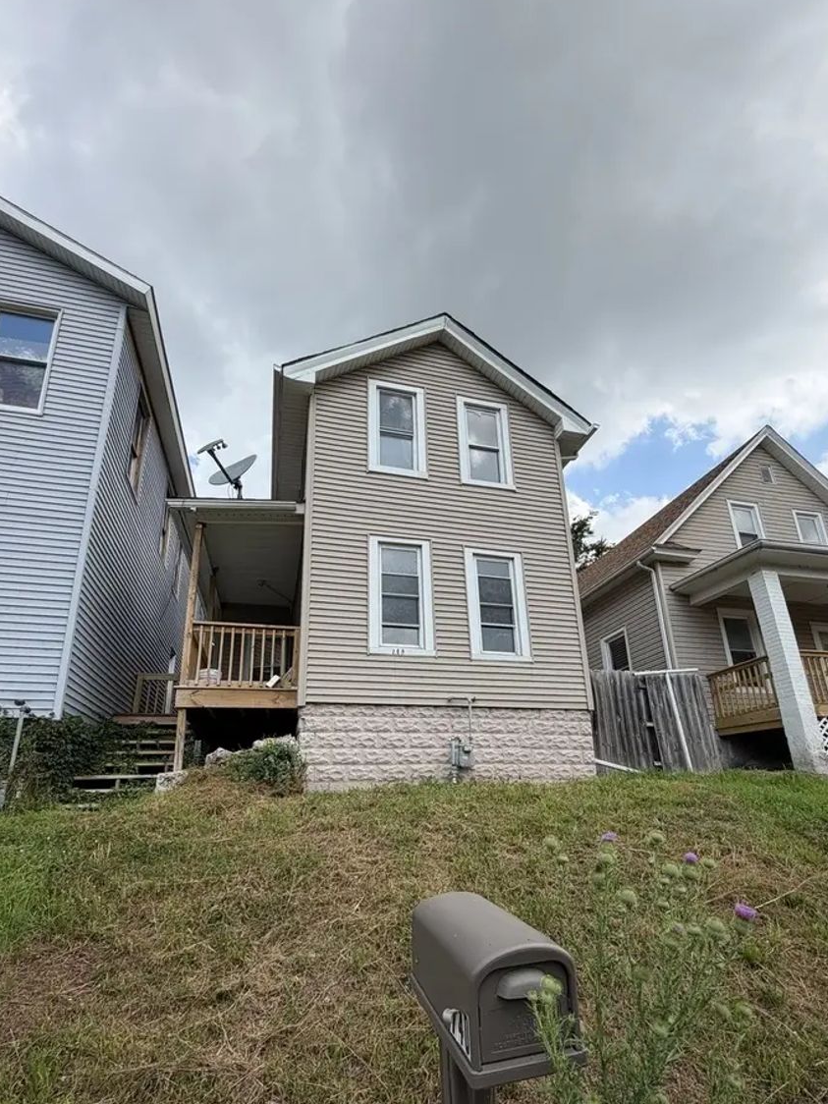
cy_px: 643
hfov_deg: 74.7
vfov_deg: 90.2
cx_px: 420
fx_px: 542
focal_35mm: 17
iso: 32
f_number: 2.2
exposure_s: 1/770
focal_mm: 2.22
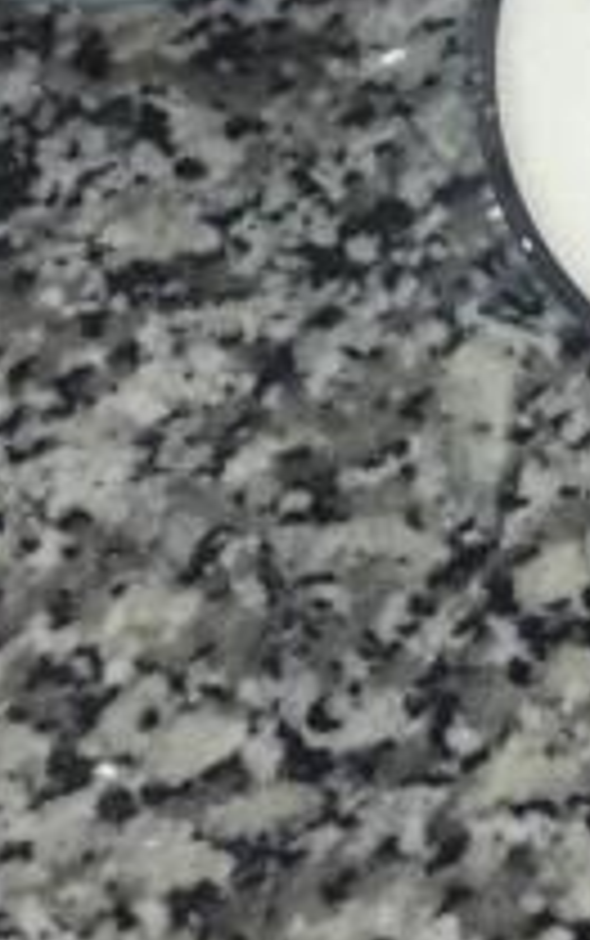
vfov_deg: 13.9
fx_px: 3466
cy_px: -724
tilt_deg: -68.5
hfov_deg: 9.4
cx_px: 914
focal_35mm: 135
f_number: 2.2
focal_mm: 4.15
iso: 125
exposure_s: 1/33
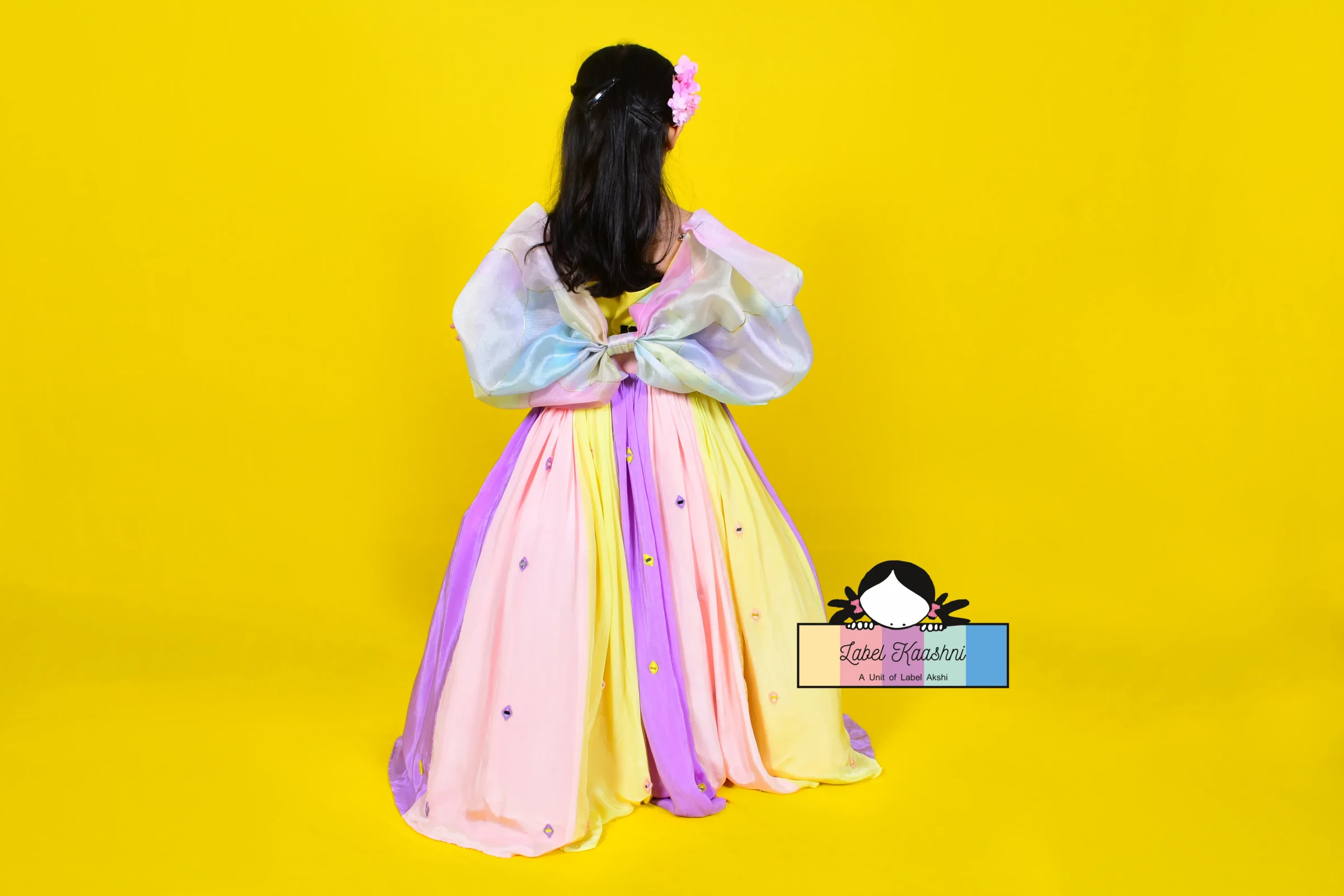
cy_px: 423
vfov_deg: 41.1
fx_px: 1195
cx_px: 631
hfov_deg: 58.7
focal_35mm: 32
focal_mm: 20
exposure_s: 1/160
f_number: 9
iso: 125
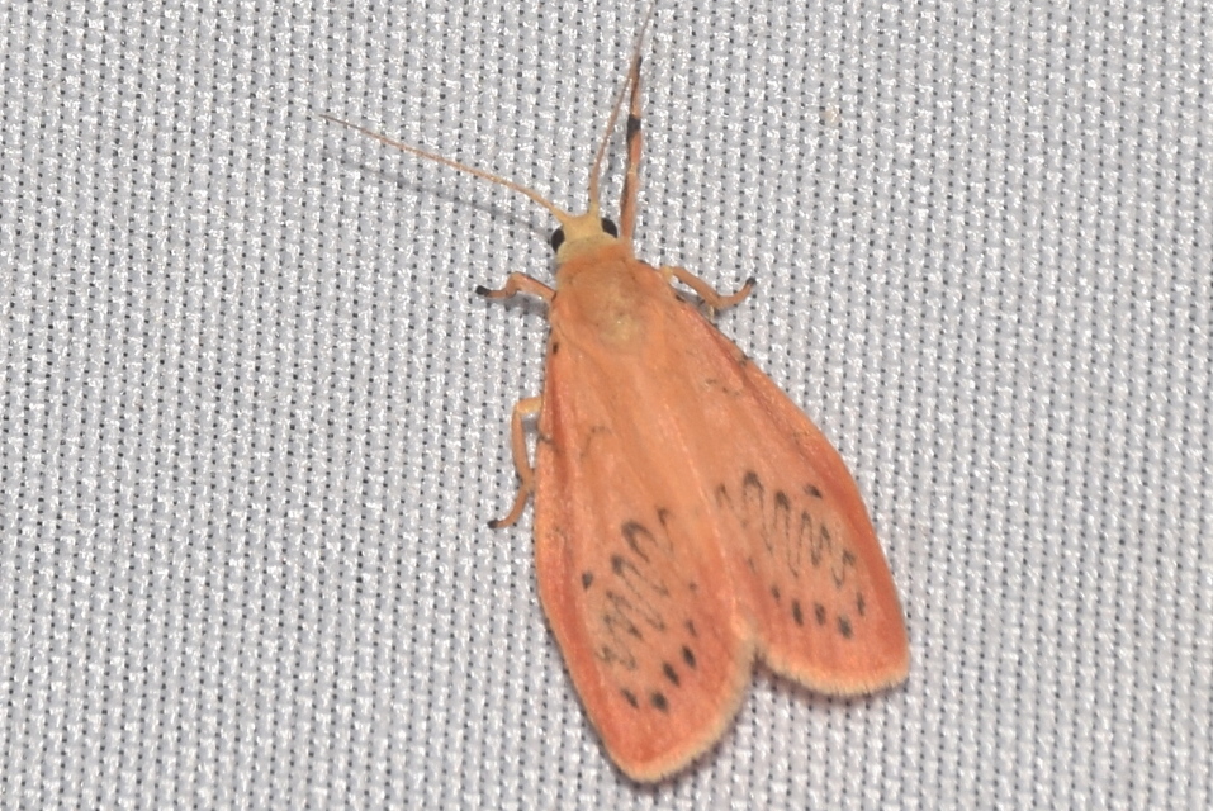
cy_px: 406
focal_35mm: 210
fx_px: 7082
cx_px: 606
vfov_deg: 6.6
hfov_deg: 9.8
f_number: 13
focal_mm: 140
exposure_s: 1/160
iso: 100
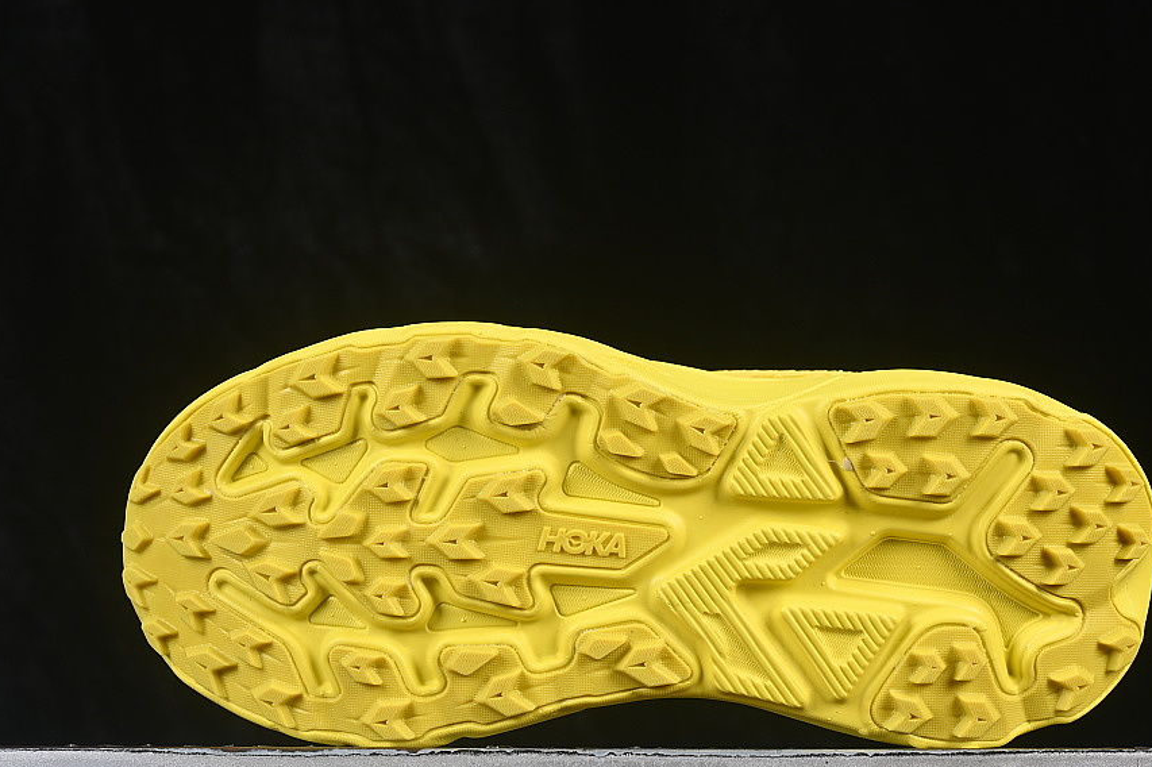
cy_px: 450
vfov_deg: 14.4
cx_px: 647
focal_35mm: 95
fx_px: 3039
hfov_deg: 21.5
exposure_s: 1/80
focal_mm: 50
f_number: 8
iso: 160
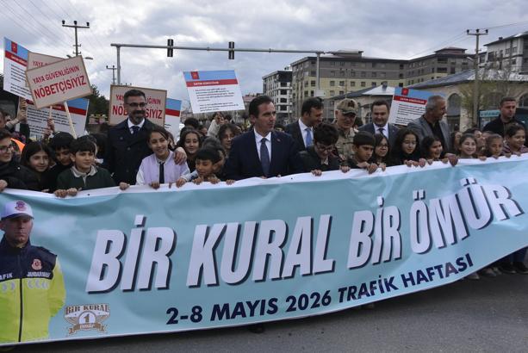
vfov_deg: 35.6
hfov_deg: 51.2
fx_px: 551
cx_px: 264
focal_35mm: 38
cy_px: 176
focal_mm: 25
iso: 250
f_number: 10
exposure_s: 1/400
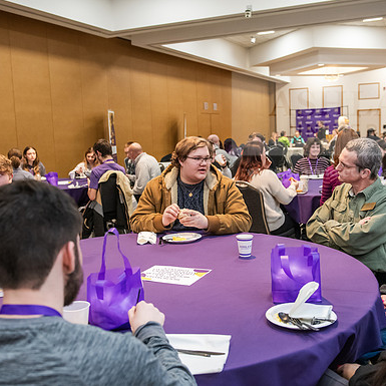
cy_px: 193
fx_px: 517
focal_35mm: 41
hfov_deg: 40.9
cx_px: 202
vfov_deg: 40.9
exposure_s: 1/125
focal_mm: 32
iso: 2500
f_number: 3.5
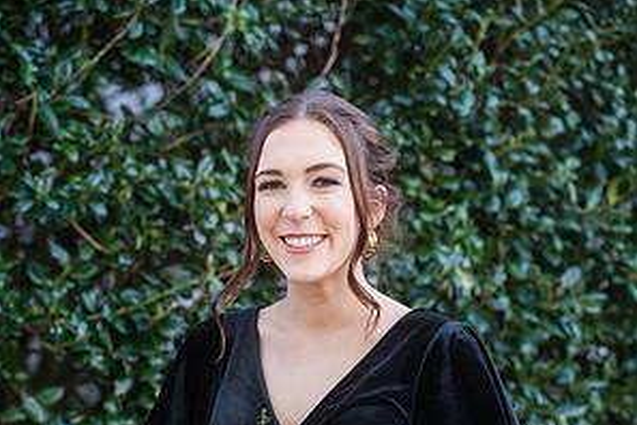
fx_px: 2088
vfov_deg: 11.4
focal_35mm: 118
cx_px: 320
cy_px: 481
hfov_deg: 17.3
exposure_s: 1/125
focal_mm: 78
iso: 80
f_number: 3.5
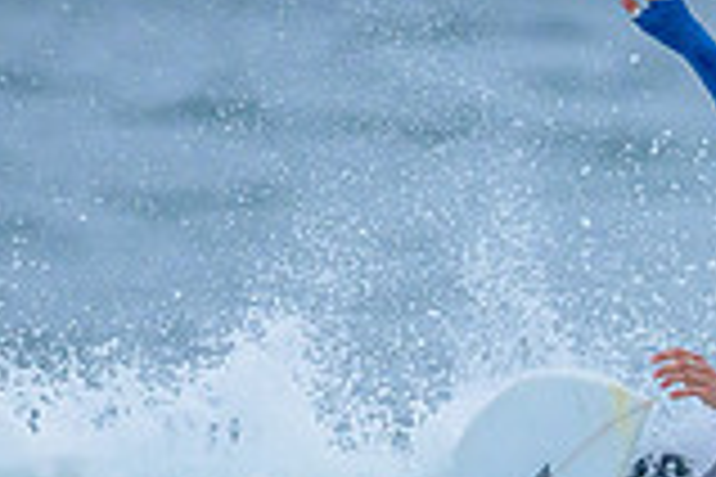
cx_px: 849
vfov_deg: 0.3
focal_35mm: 4007
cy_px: 669
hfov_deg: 0.5
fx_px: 79689
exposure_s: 1/3200
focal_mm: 800
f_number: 6.3
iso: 1100
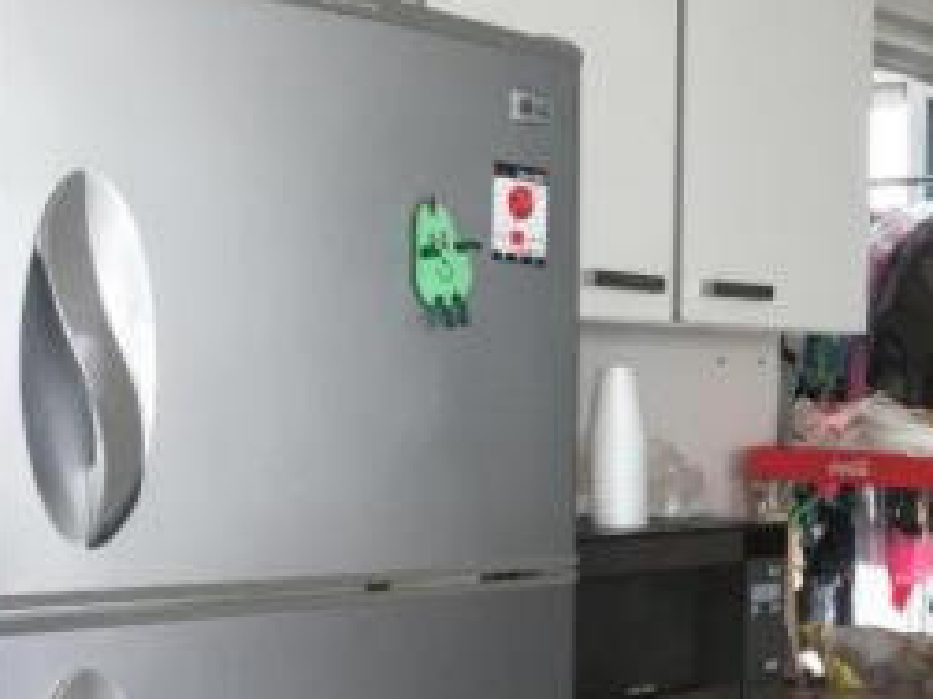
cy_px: 502
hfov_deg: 24.2
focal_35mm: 74
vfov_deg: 19.8
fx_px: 1994
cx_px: 1085
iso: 40
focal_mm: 4.15
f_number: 2.2
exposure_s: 1/30
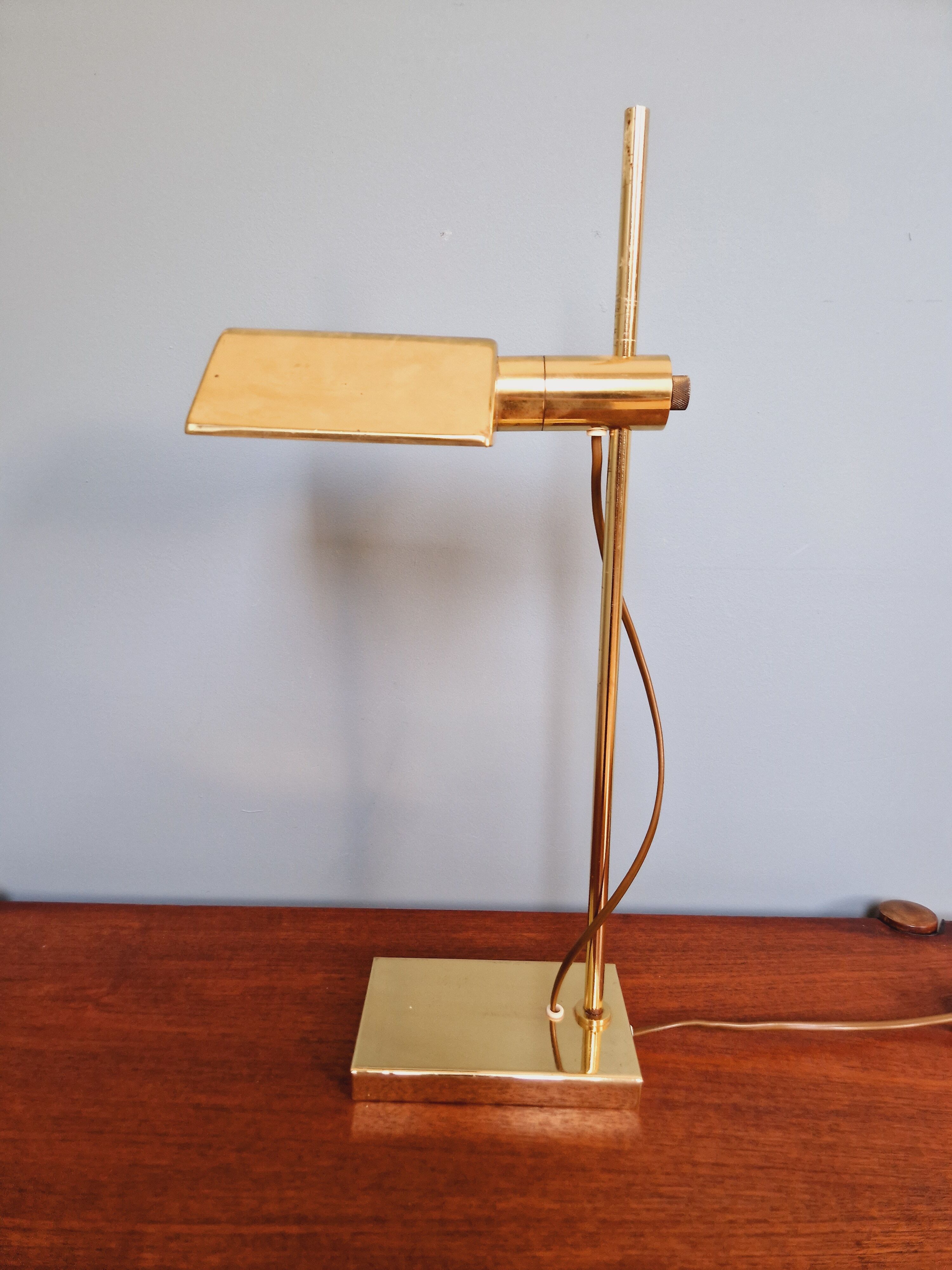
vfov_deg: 73.9
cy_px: 635
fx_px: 843
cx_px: 476
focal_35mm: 23
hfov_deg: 58.9
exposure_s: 1/100
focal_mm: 5.4
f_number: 1.8
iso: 320
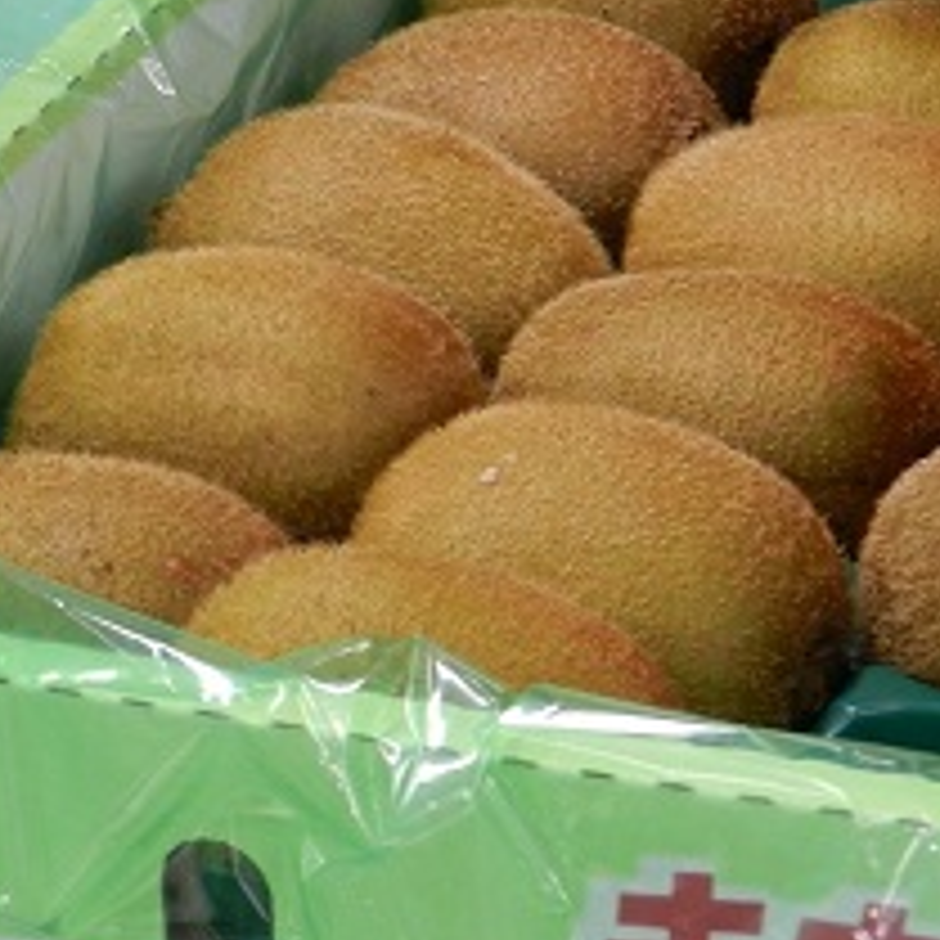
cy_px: 425
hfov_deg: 8.0
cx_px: 677
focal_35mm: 219
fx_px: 6728
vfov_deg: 8.0
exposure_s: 1/30
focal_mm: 17.7
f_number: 4.6
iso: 200
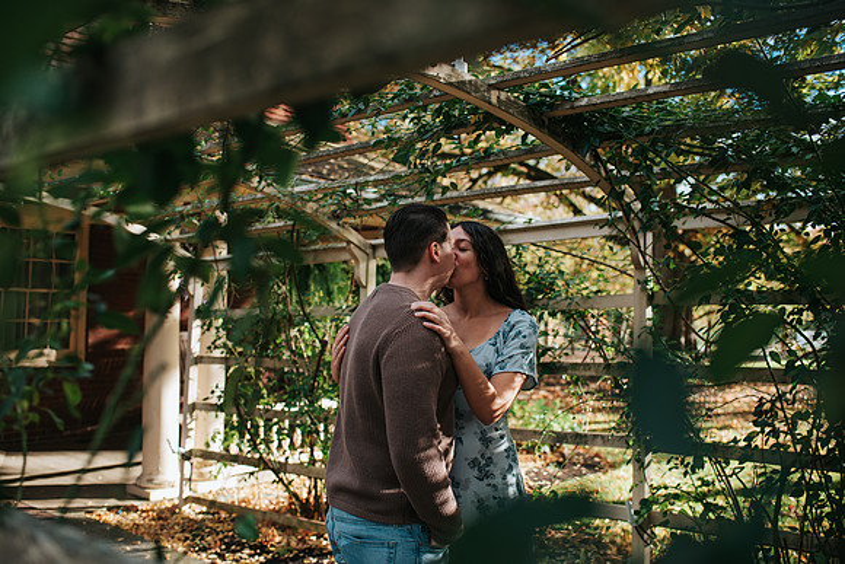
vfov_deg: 37.9
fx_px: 822
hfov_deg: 54.4
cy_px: 282
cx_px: 422
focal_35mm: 35
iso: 140
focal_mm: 35
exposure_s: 1/250
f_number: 3.2
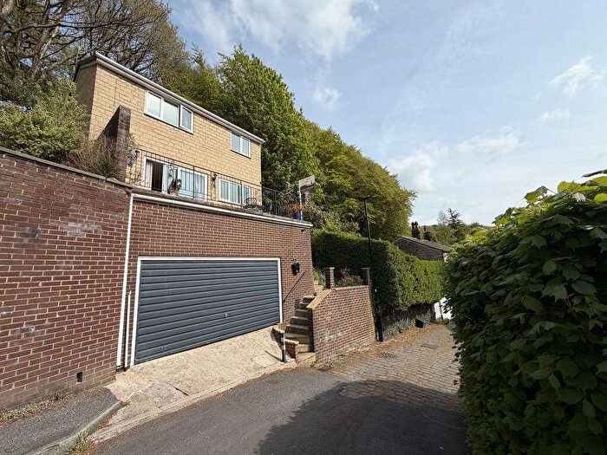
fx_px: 245
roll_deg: +4.0
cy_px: 228
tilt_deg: +9.9
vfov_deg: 85.7
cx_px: 304
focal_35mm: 14
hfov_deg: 102.1
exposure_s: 1/809
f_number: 2.2
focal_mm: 2.22
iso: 20
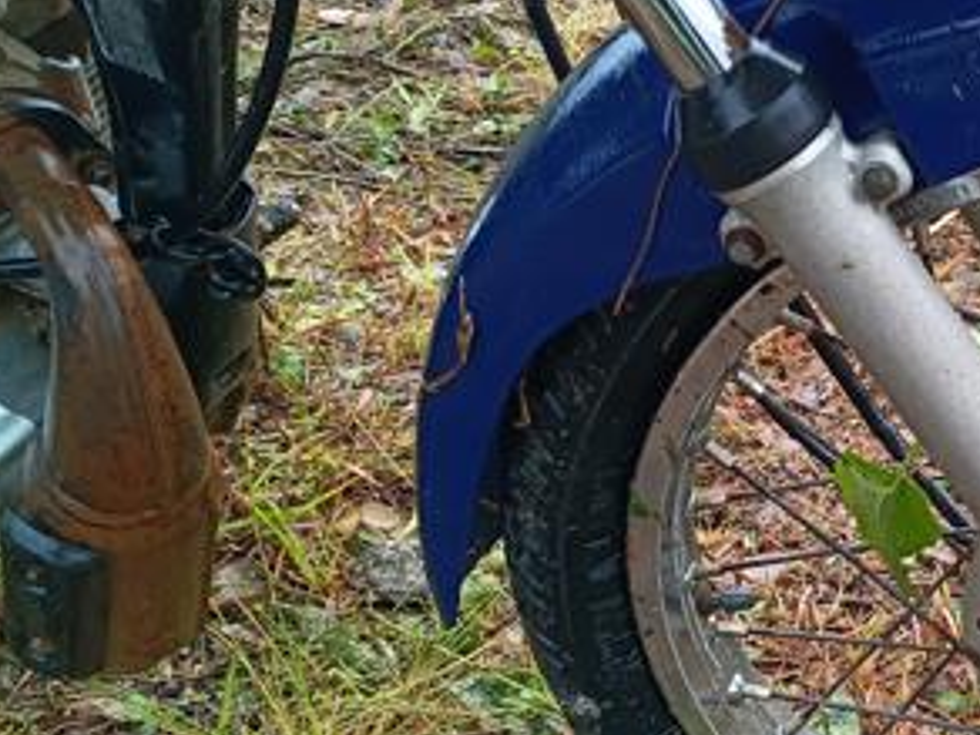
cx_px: 1057
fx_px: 1614
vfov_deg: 25.6
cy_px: 477
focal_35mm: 57
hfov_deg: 30.5
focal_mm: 4.81
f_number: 1.8
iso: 143
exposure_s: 1/161
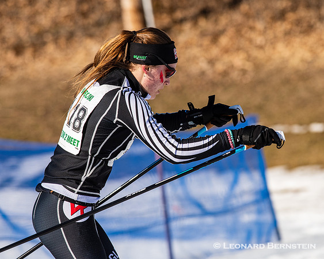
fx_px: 4858
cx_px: 188
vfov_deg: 3.1
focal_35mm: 507
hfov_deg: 3.8
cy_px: 130
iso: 400
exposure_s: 1/2000
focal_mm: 300
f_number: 6.3
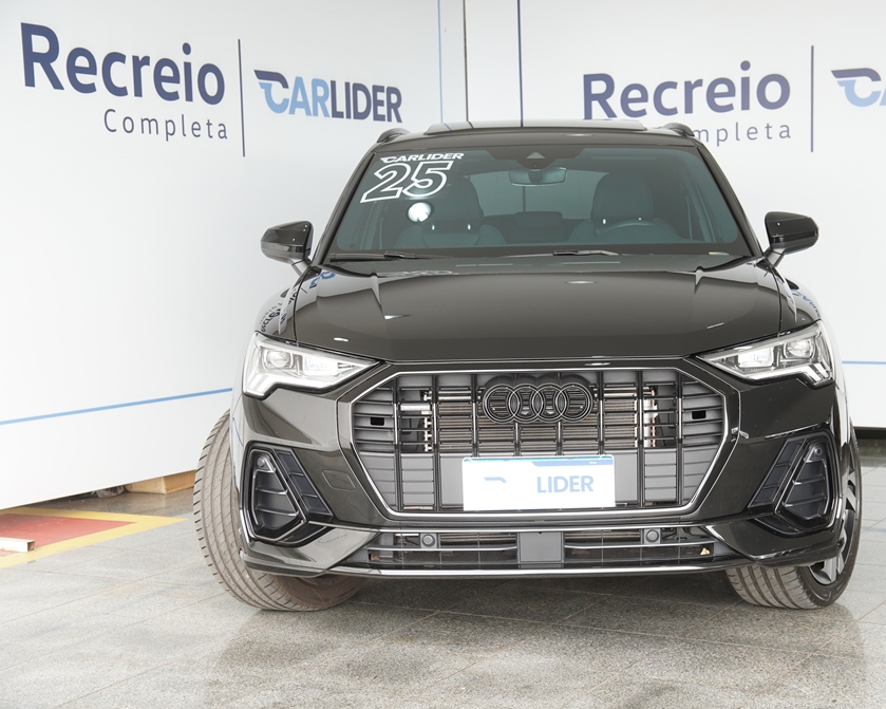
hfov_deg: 29.7
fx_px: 1667
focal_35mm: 64
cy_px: 354
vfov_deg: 24.0
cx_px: 536
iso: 200
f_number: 3.5
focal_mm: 37
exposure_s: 1/100
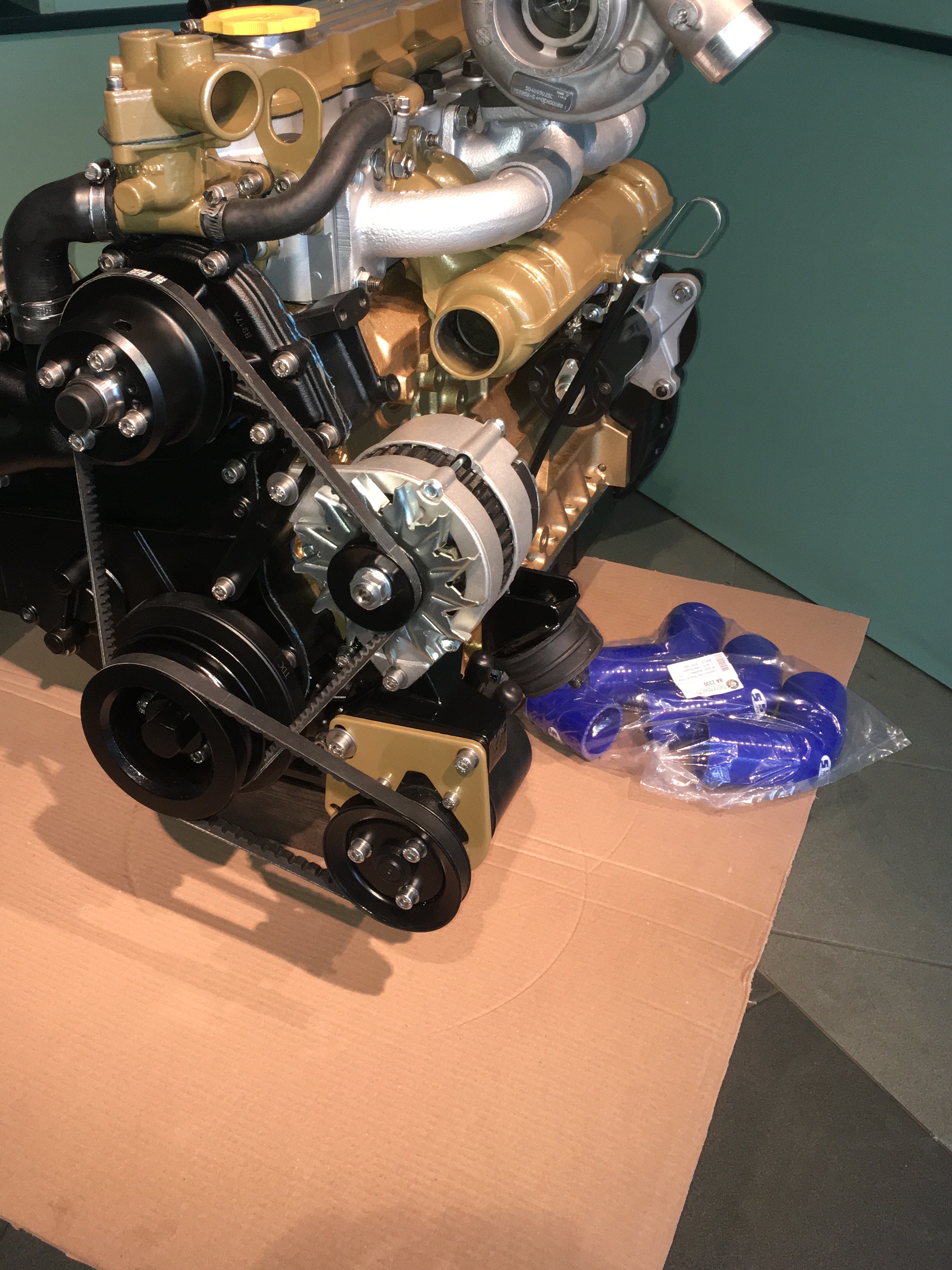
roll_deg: -0.3
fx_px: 1320
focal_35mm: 36
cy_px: 494
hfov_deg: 39.5
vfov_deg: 50.9
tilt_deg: -29.2
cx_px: 386
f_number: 2.2
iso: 125
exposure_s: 1/33
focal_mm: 4.15
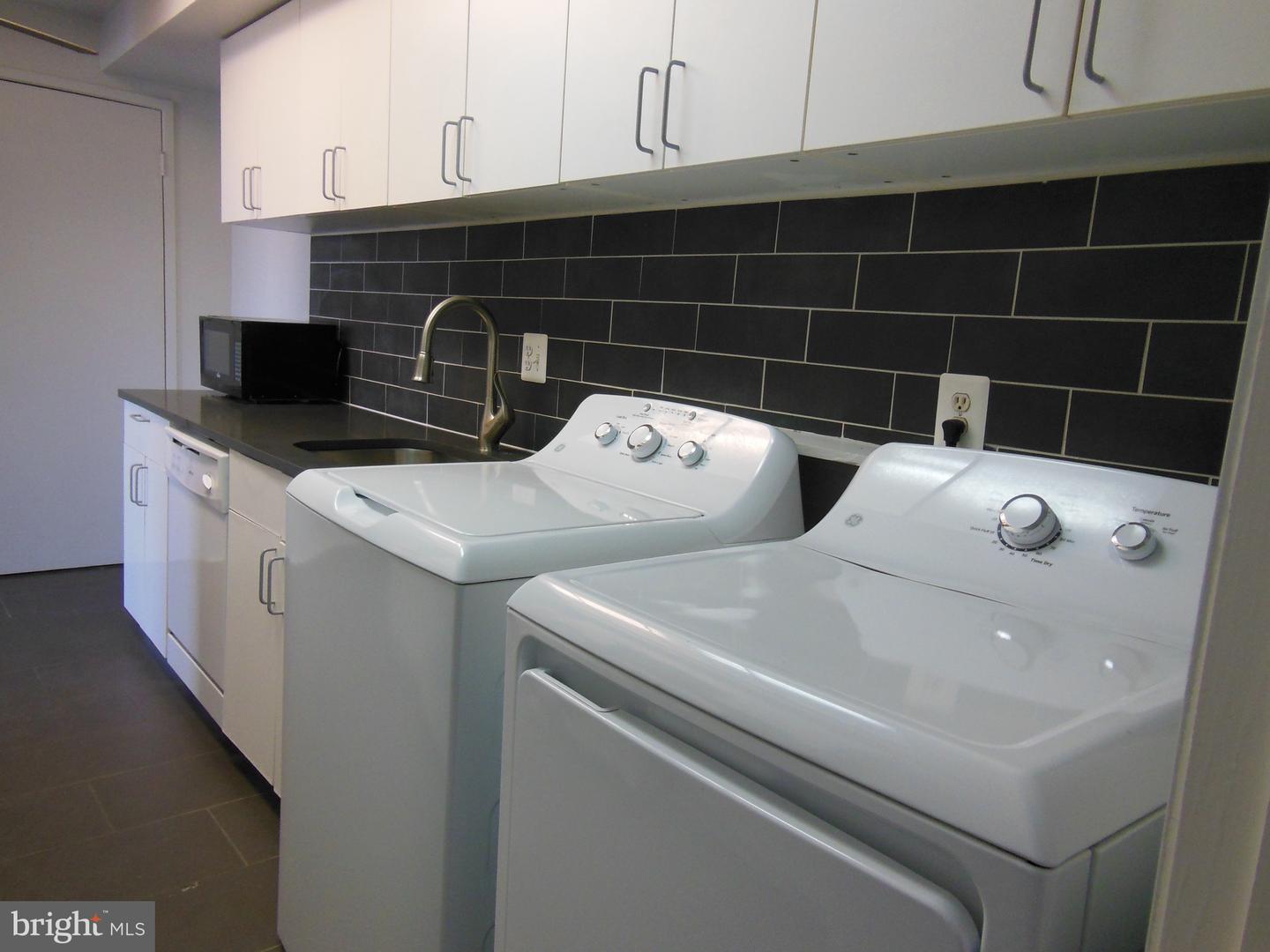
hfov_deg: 69.4
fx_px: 917
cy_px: 476
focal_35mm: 25
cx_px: 635
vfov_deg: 54.9
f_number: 3.5
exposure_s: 1/30
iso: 400
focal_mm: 4.5
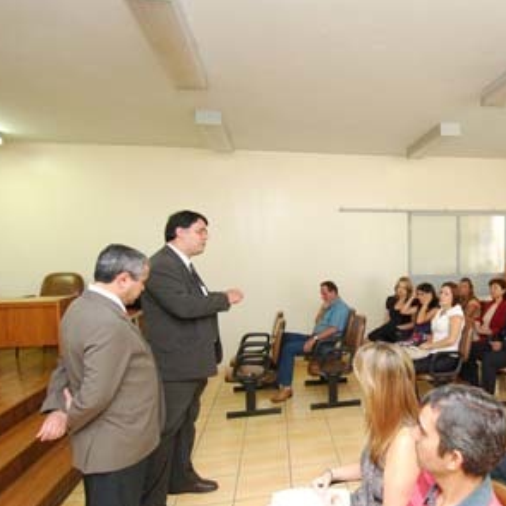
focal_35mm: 26
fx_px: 430
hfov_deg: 58.0
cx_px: 376
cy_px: 284
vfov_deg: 60.8
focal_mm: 12
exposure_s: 1/40
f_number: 5.6
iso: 800
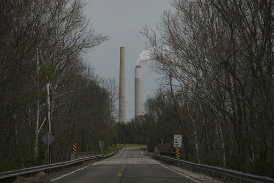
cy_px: 92
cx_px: 137
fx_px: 761
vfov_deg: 13.7
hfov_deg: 20.4
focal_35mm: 100
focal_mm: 100
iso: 1600
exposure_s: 1/4000
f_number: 4.5
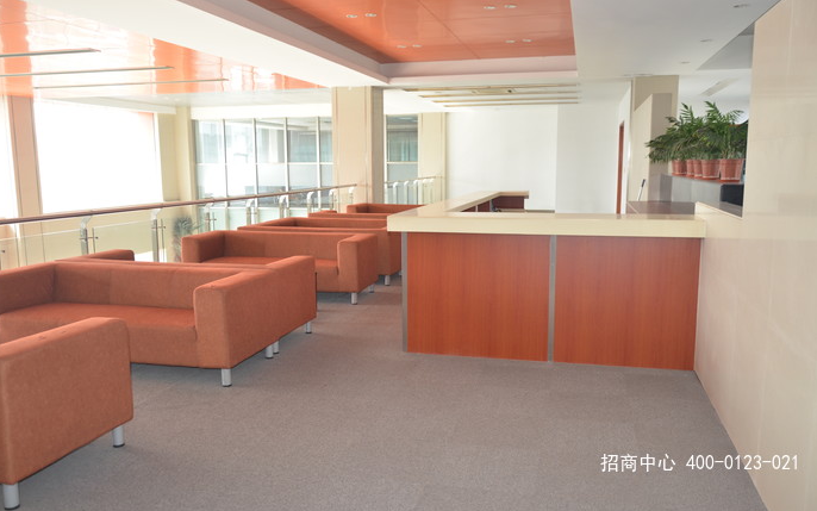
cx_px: 403
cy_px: 265
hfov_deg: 66.5
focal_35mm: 28
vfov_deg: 44.5
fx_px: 624
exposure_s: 1/125
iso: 400
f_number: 3.5
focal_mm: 18
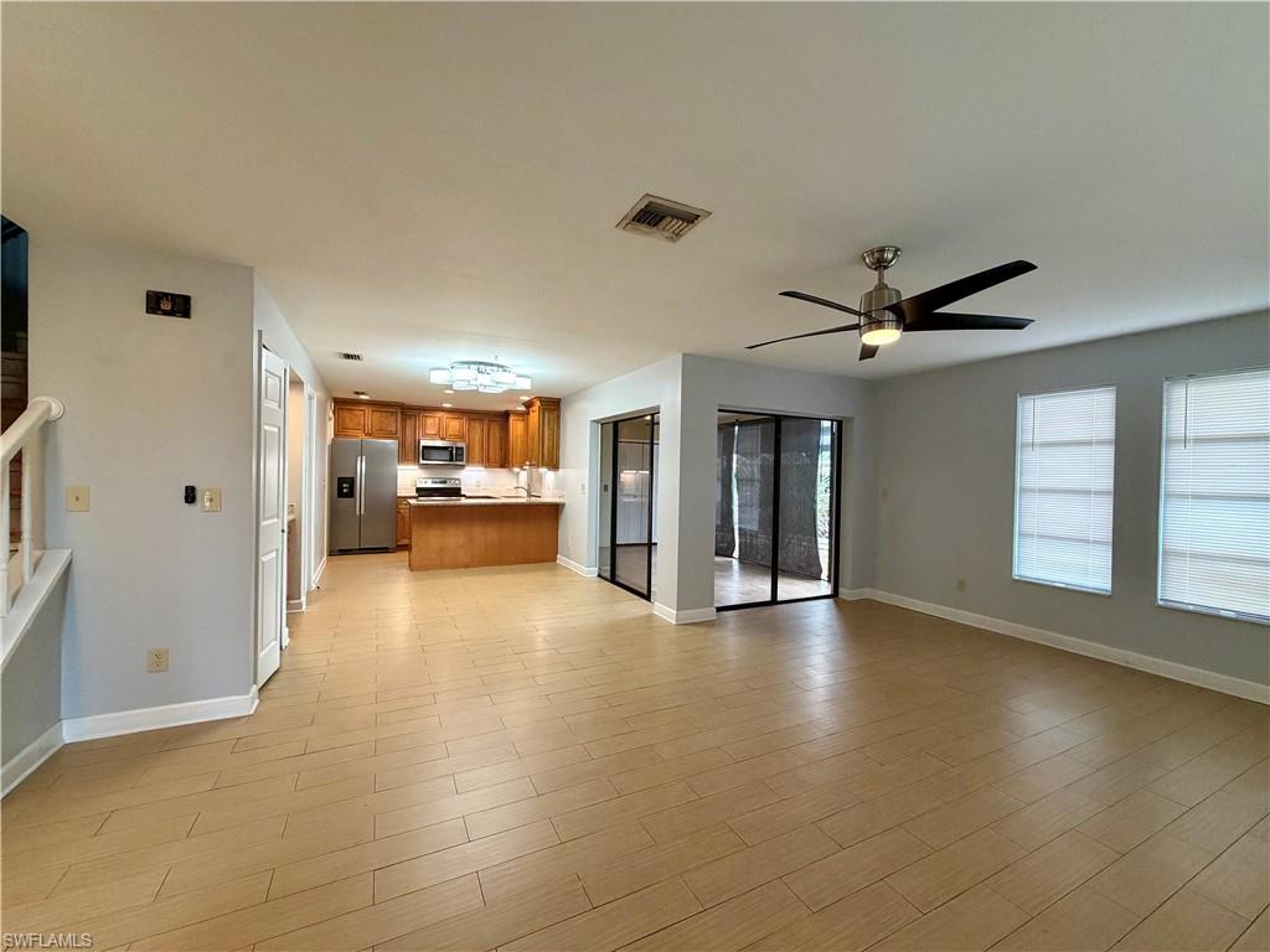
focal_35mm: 14
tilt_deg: -0.9
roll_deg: -0.9
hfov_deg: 102.1
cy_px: 476
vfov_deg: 85.7
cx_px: 635
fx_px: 514
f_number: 2.2
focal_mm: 2.22
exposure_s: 1/120
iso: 250
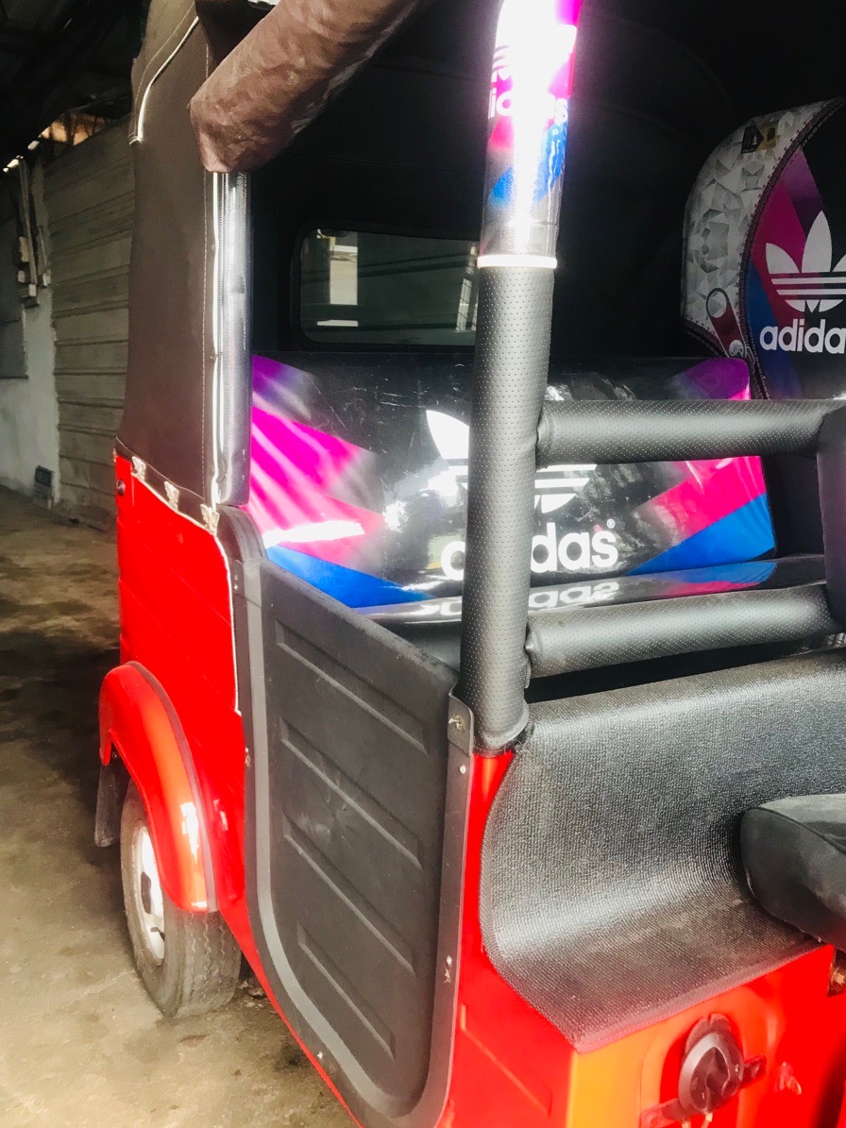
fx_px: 978
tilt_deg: -10.8
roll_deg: -1.1
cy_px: 598
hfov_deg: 46.8
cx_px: 410
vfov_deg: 59.9
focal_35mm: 30
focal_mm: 3.99
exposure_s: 1/33
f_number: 1.8
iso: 40
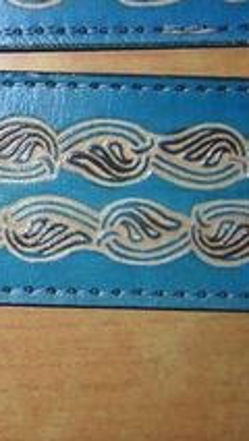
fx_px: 1079
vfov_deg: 22.8
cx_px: -187
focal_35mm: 92
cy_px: 90
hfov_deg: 12.2
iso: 100
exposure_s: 1/60.1
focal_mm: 4.7
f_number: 2.6
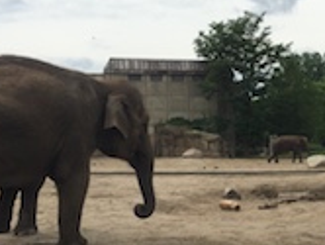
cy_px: 142
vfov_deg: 24.1
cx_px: 251
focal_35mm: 61
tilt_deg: +0.5
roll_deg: -0.2
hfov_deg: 31.0
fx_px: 574
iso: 32
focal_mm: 4.15
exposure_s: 1/2825
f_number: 2.2
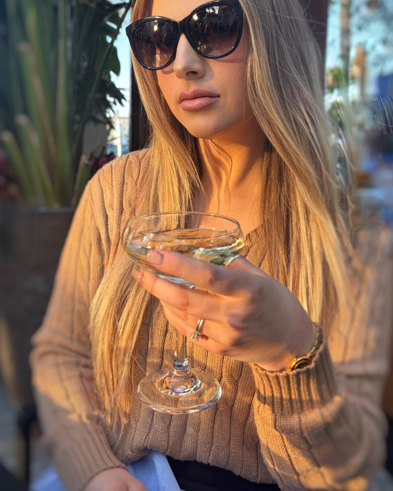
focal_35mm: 36
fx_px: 523
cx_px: 222
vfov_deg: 50.1
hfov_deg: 41.1
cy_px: 205
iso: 40
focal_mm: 5.96
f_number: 1.6
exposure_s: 1/121
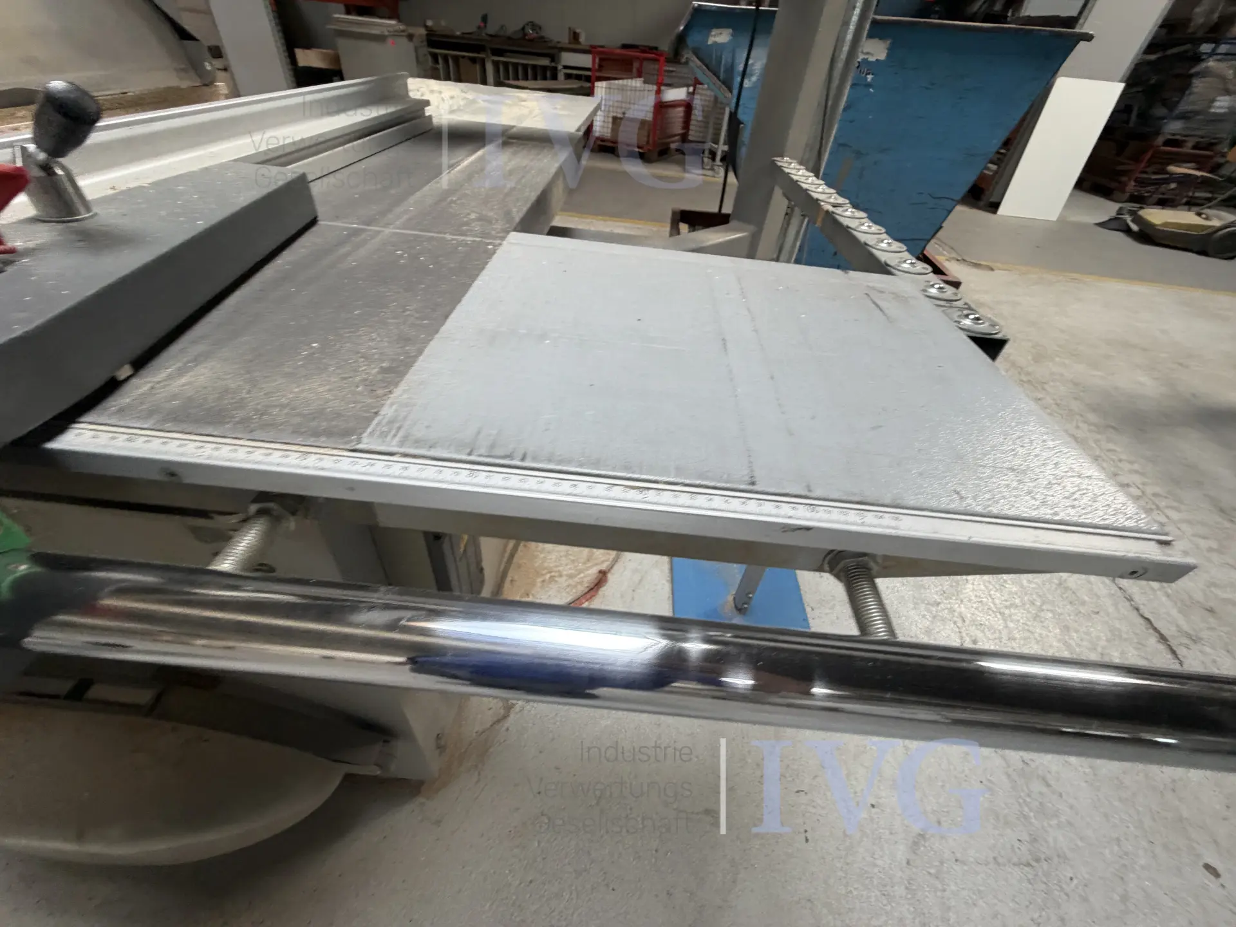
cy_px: 464
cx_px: 618
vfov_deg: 85.7
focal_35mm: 14
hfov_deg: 102.1
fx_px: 500
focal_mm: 2.22
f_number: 2.2
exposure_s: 1/121
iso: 200
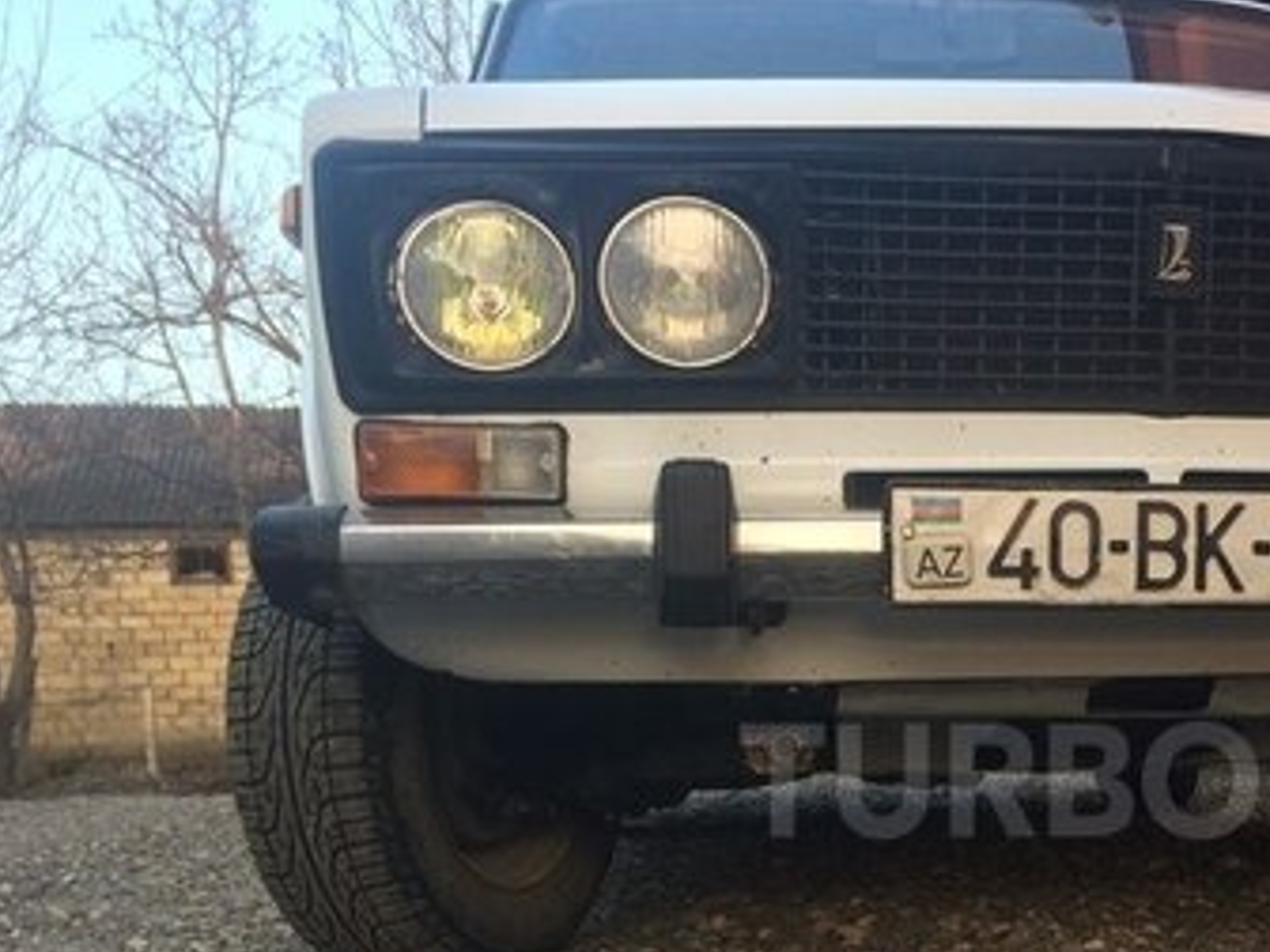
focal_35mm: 57
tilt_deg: -4.0
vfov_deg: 25.2
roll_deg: +0.7
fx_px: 2091
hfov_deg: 32.2
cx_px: 1126
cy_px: 780
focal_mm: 4.15
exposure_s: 1/119
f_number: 2.2
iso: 32
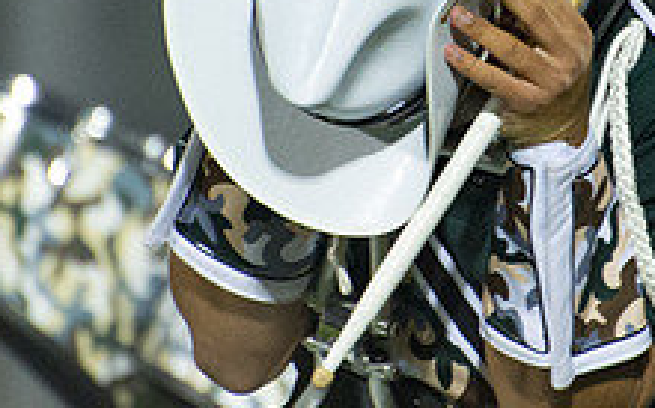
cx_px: 620
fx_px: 21988
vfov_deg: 1.1
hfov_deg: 1.7
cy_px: -12
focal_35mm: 1233
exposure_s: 1/160
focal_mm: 300
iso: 3600
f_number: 5.6
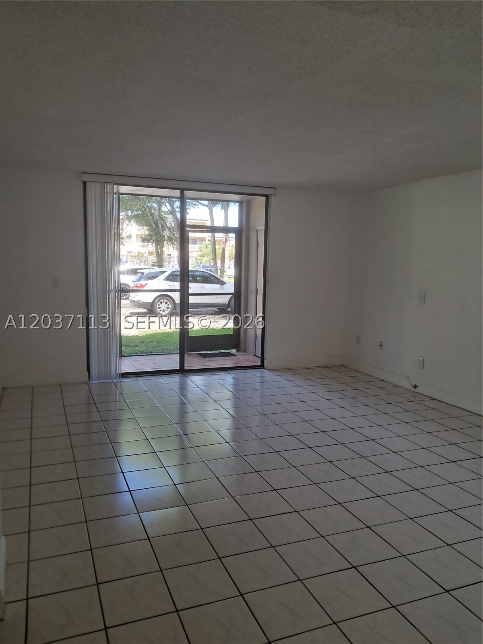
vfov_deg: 65.3
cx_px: 242
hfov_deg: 51.4
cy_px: 322
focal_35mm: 27
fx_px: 502
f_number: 1.8
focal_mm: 4
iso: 125
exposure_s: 1/60
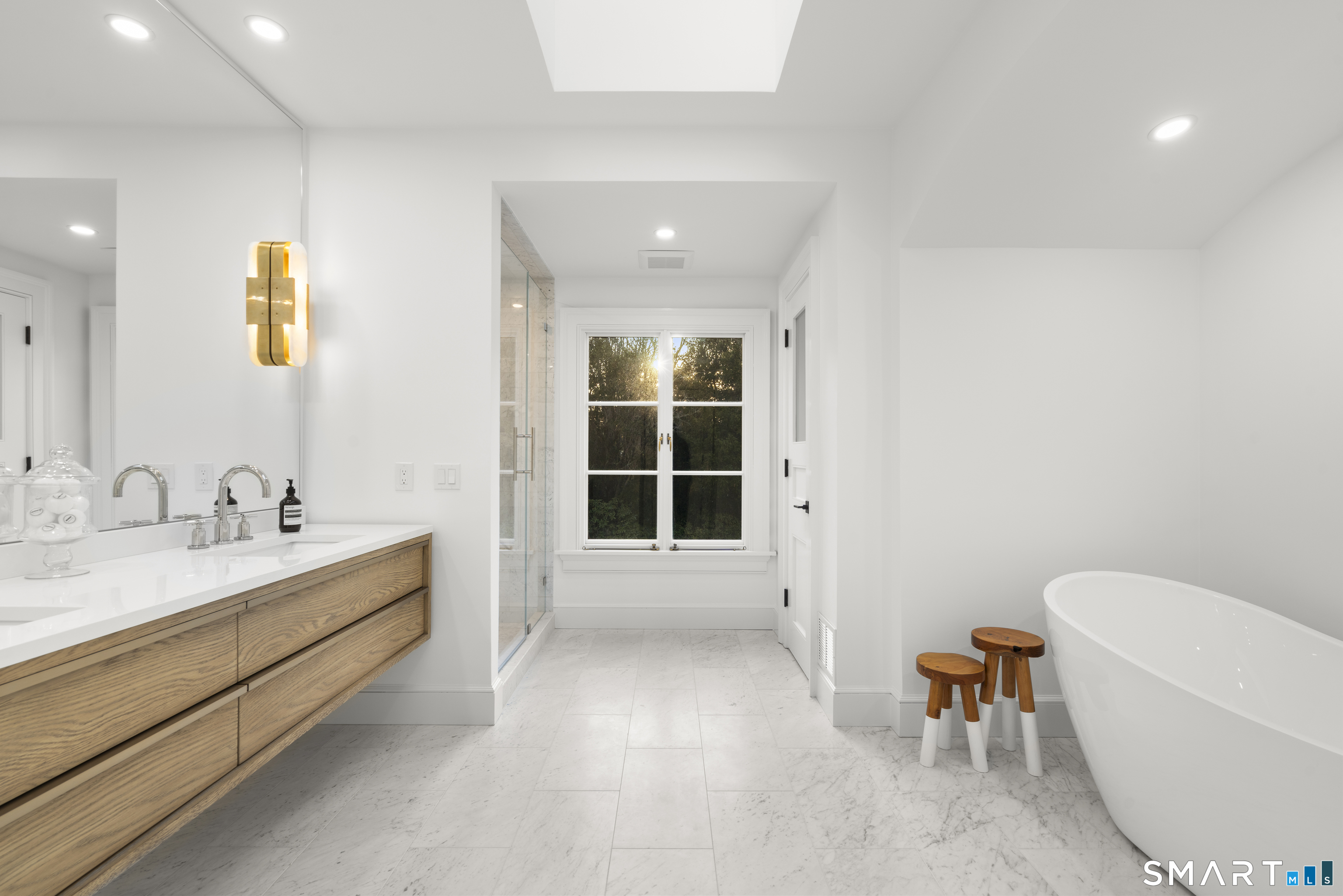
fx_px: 597
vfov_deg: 73.7
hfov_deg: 96.7
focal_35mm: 16
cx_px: 672
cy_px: 448
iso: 200
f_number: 9
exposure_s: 1/3
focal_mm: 16
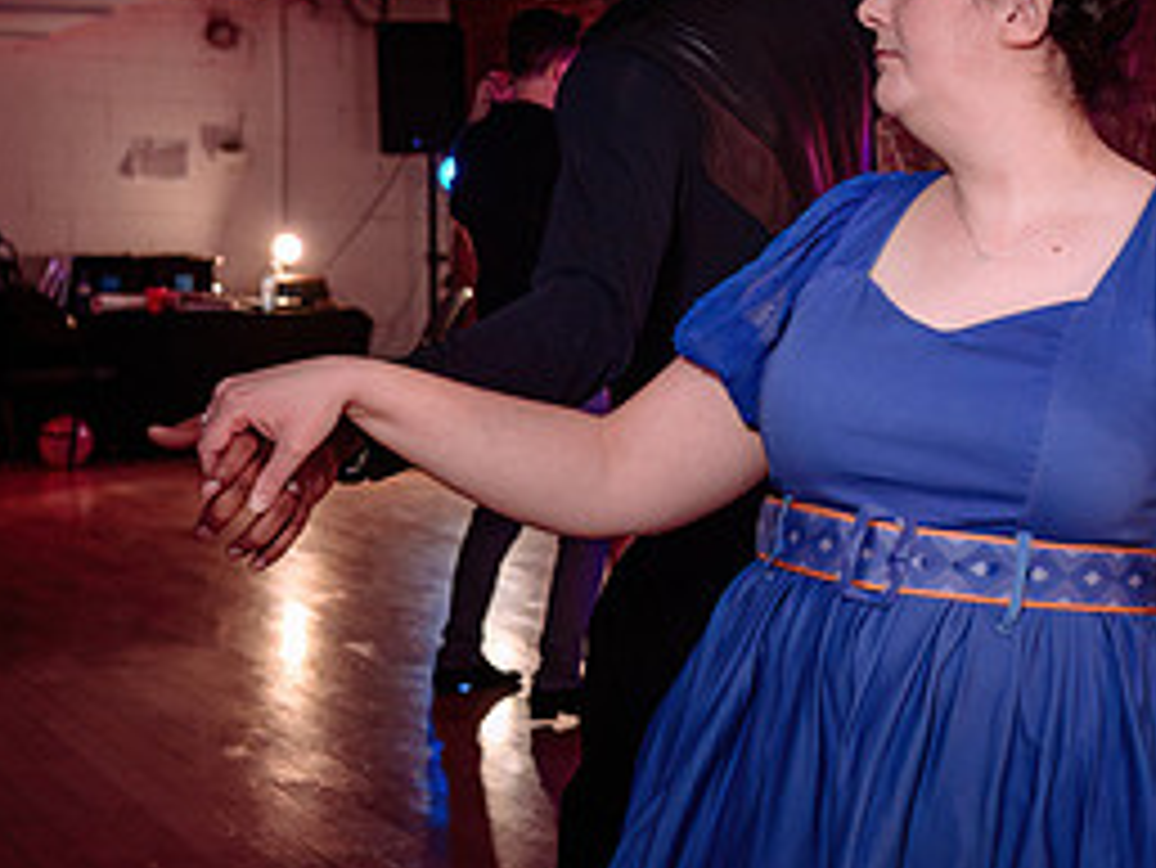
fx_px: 2873
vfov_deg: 17.2
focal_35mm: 86
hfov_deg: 21.8
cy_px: 407
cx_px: 1210
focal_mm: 34
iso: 640
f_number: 3.5
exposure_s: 1/100
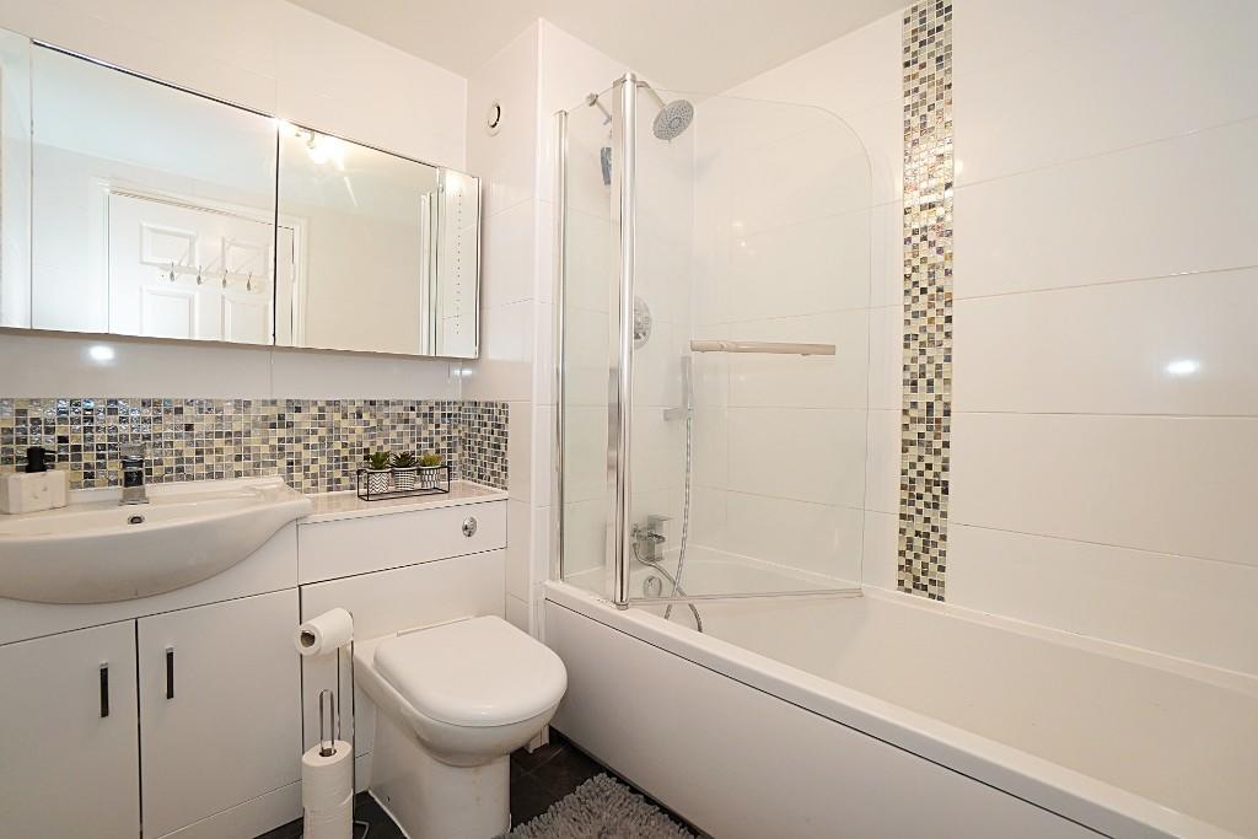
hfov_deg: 100.4
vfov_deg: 77.3
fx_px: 524
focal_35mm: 15
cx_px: 629
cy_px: 420
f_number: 4
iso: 1000
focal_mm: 10
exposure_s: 1/160
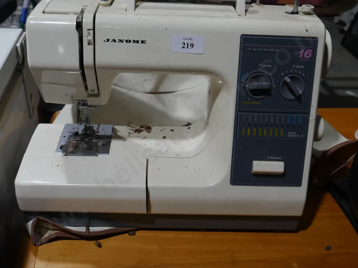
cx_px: 179
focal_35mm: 42
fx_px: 435
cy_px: 134
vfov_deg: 34.4
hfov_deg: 44.8
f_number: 5.6
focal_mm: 21
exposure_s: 1/80
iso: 200
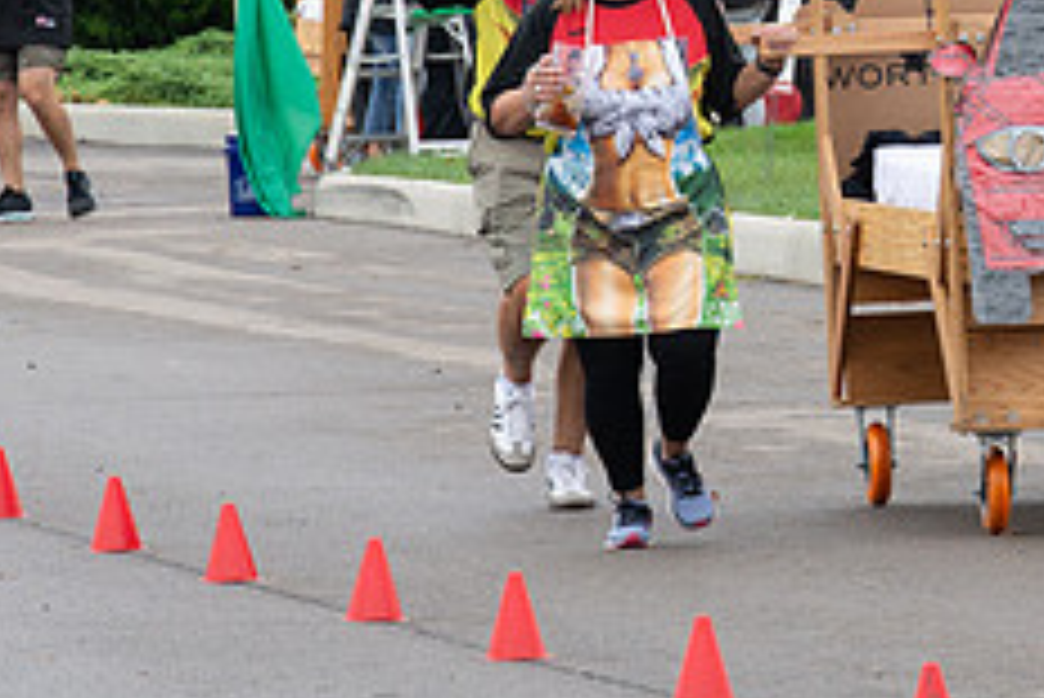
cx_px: 1138
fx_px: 17816
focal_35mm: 614
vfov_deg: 2.2
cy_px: -8
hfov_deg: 3.4
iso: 640
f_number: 10
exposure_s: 1/250
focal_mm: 200
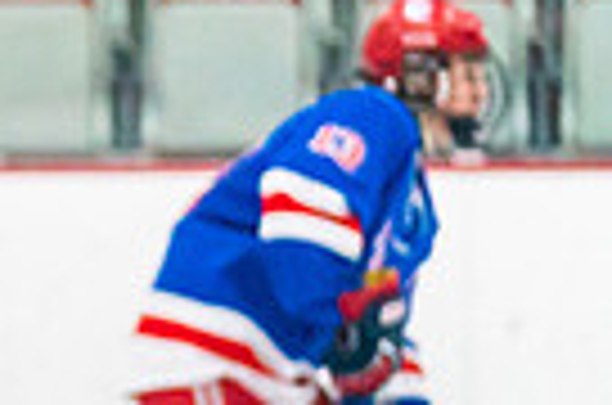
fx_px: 11618
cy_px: 606
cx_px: -874
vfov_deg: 2.0
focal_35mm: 685
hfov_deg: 3.0
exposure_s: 1/1000
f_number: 2.8
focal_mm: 120
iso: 3200
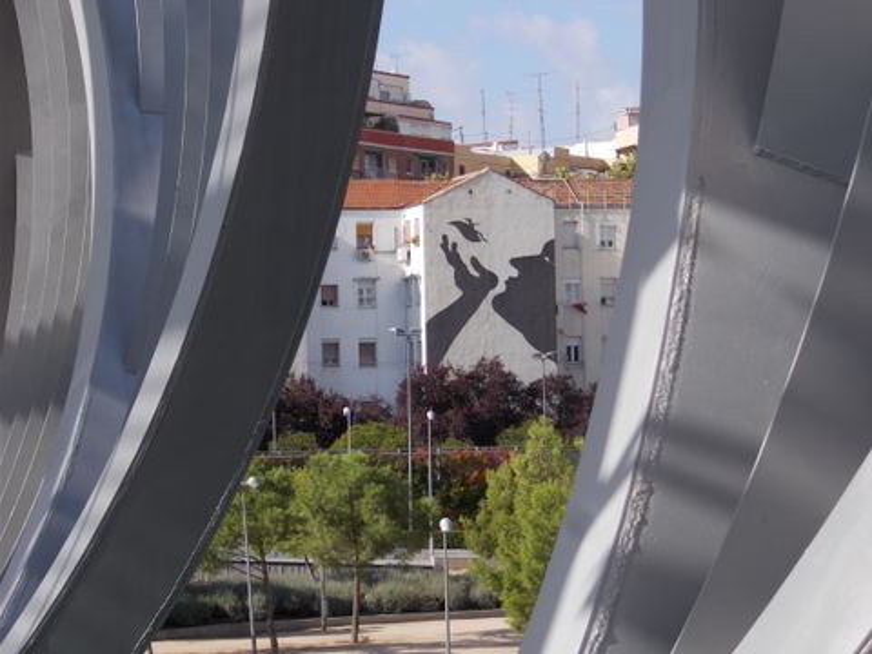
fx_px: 3275
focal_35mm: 130
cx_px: 436
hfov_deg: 15.2
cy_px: 327
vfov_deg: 11.4
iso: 80
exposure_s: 1/250
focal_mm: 23
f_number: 6.5
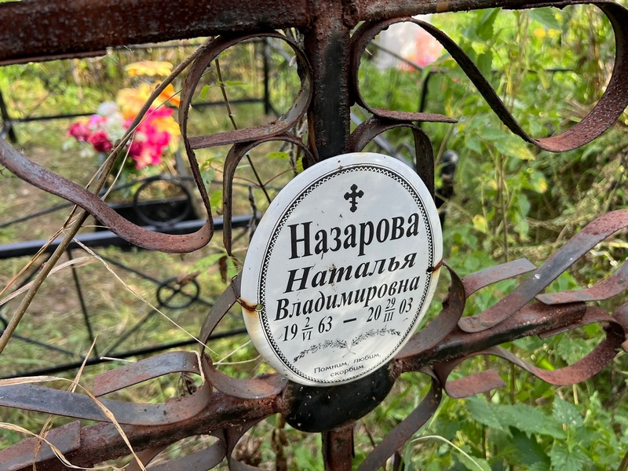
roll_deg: -0.6
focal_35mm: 26
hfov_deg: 67.3
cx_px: 314
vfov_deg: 53.1
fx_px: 472
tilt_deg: -31.7
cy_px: 236
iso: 50
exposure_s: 1/389
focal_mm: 5.7
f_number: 1.5
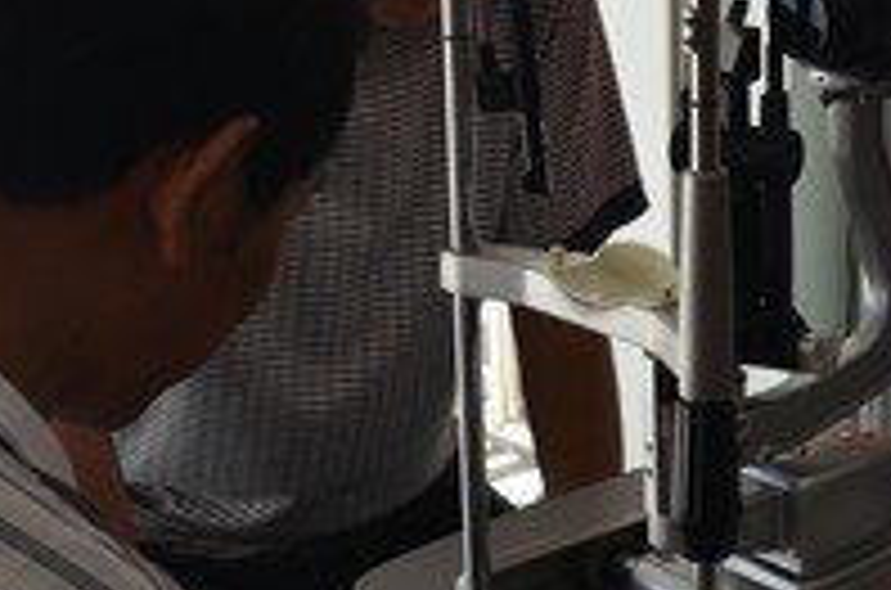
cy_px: 56
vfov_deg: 12.7
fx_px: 2617
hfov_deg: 19.0
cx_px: 792
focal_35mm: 106
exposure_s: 1/180
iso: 200
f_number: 6.7
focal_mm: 28
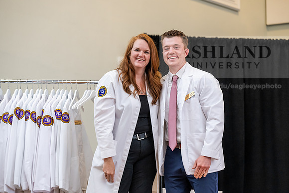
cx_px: 144
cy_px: 96
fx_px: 964
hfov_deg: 17.1
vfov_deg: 11.4
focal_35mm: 120
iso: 1600
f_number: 3.5
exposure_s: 1/200
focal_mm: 120
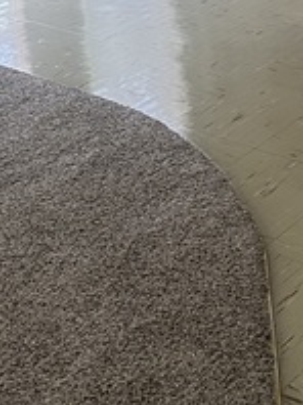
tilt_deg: -9.5
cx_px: 479
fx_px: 947
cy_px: -173
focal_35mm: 81
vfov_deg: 21.1
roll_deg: -0.1
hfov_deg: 16.3
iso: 250
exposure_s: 1/64
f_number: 1.78
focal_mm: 6.86
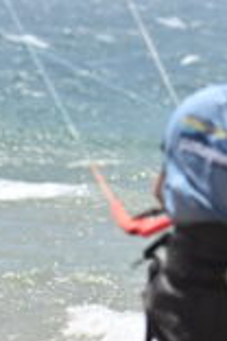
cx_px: 241
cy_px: -367
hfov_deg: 1.0
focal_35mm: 1311
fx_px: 12399
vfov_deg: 1.6
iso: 200
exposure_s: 1/1500
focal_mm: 200
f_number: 5.6
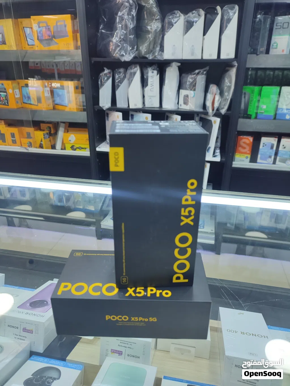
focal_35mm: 25
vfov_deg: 69.4
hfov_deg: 54.9
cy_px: 193
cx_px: 145
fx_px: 279
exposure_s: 1/100
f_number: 1.9
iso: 84
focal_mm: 6.04
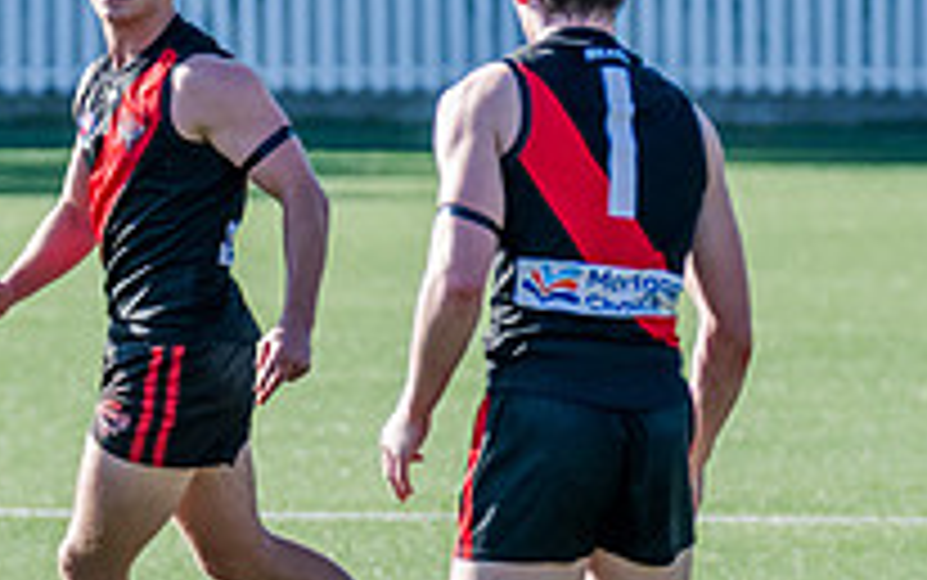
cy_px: 323
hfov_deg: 2.1
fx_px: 25328
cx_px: -138
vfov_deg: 1.3
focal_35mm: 1002
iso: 800
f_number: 6.3
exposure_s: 1/1600
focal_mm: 250
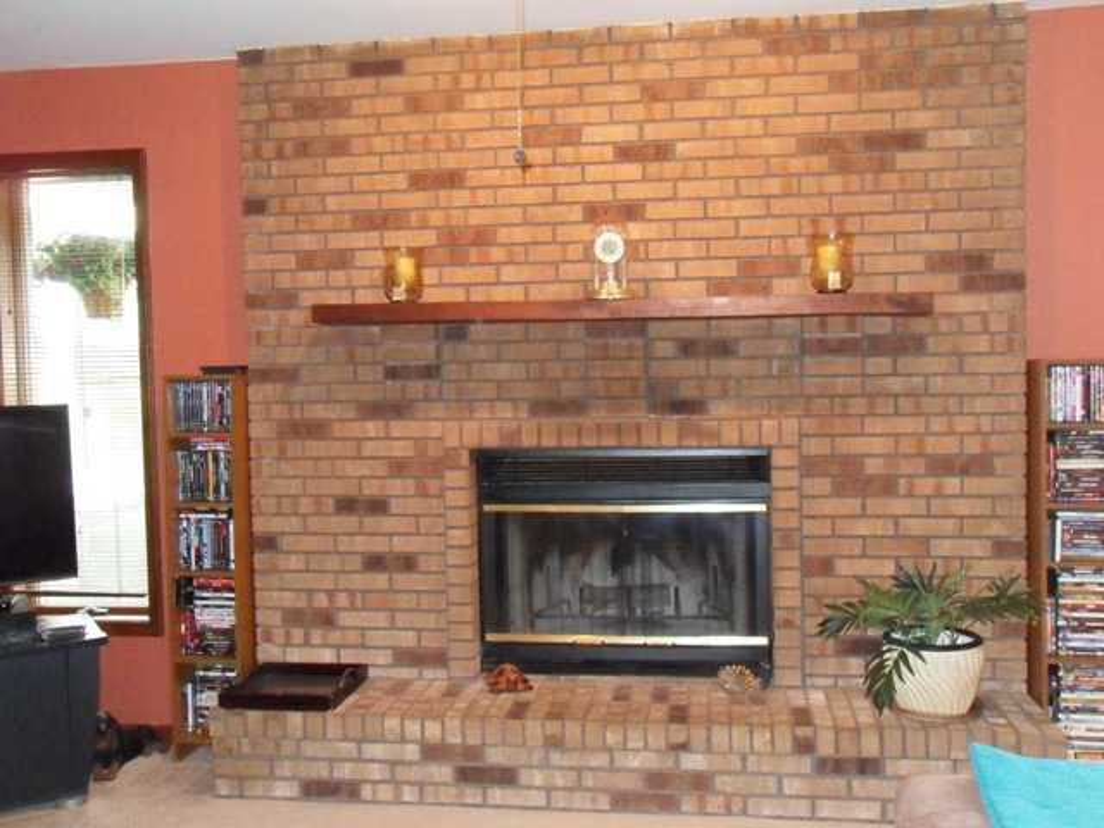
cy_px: 414
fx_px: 1116
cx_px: 552
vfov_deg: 40.7
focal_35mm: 35
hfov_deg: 52.6
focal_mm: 6.3
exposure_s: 1/45
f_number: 3.5
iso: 640
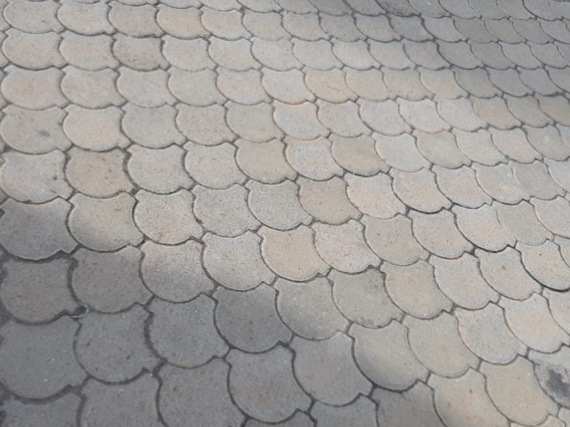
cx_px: 213
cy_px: 155
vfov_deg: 32.0
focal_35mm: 45
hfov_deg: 41.8
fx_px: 741
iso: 40
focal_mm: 3.93
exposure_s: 1/1377
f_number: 1.7
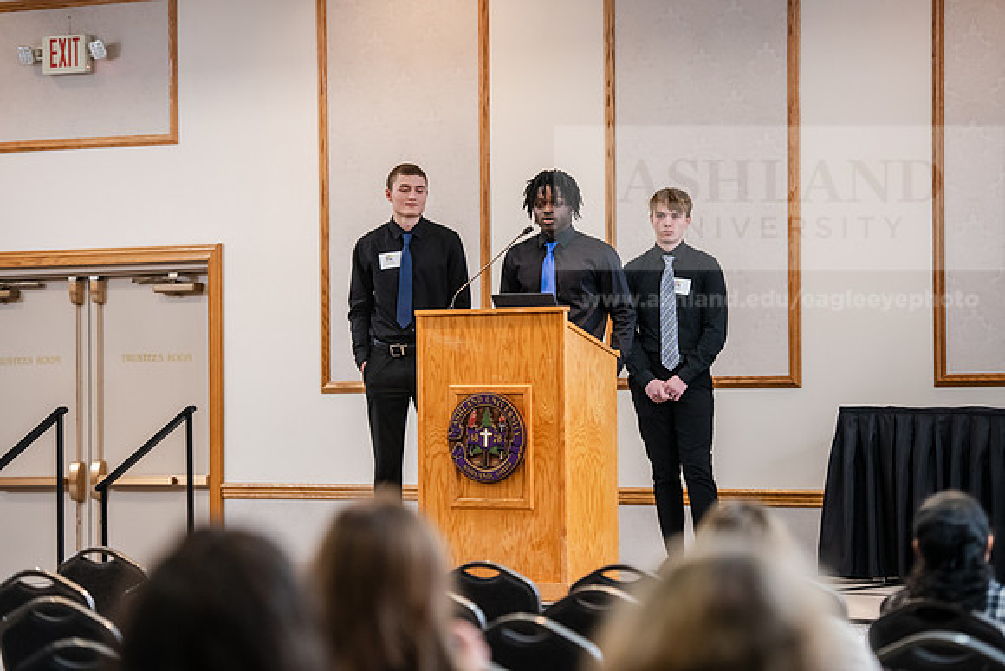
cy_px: 336
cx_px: 502
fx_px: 3406
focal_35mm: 122
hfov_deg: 16.8
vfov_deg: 11.2
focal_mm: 122
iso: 2000
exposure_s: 1/200
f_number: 3.2
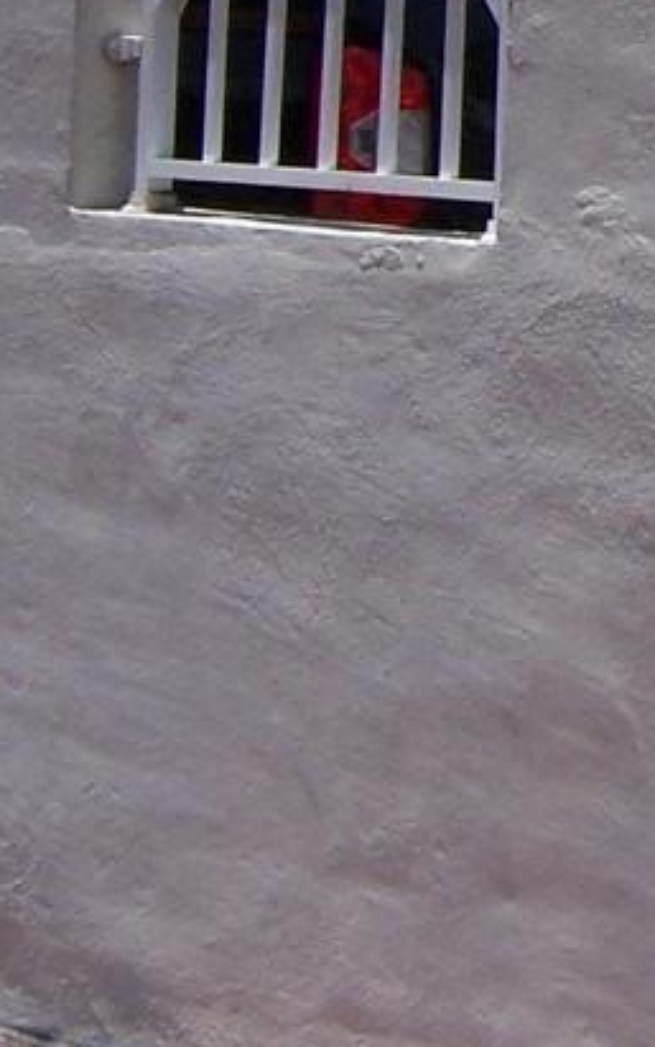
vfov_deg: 15.1
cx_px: 1155
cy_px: -303
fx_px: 3769
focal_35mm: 132
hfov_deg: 9.5
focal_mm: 5.5
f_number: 4
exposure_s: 1/1500
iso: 80
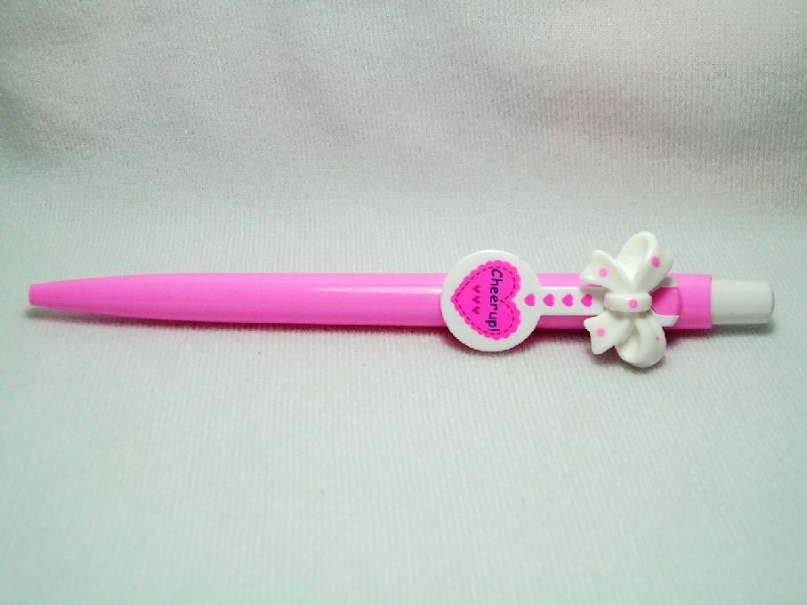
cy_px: 302
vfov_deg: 30.3
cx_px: 404
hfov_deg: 39.7
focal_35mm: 48
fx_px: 1119
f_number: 3.2
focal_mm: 8
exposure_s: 1/79
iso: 50
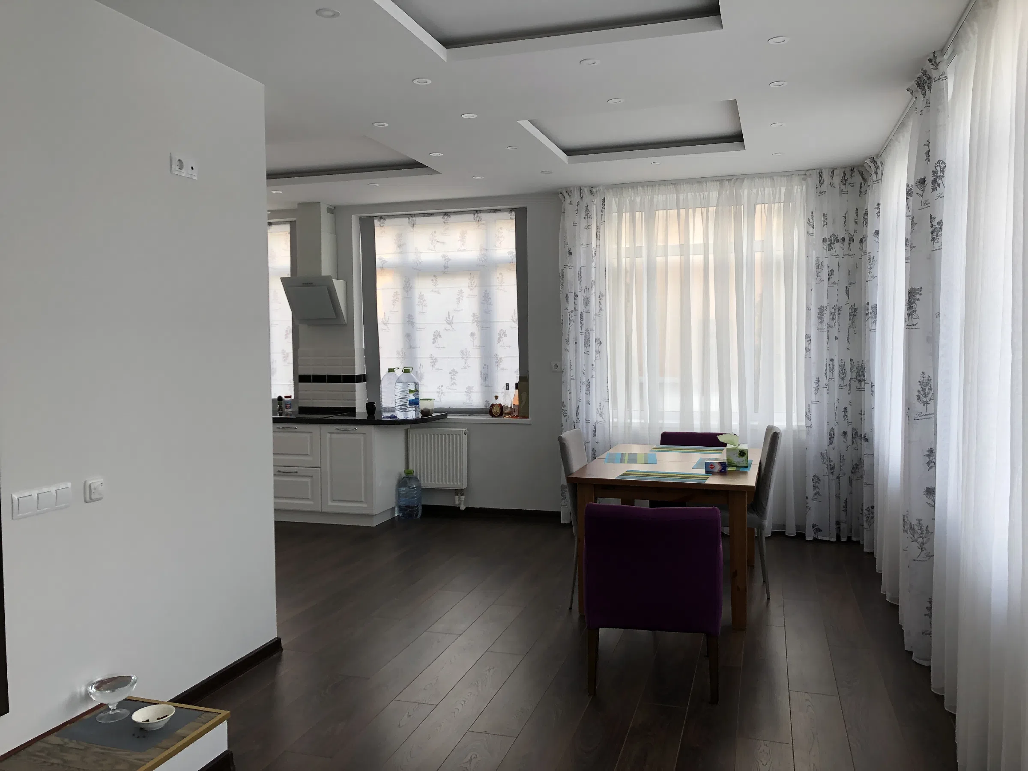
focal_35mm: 28
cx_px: 514
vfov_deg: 49.7
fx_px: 832
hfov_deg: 63.4
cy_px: 386
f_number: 1.8
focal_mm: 4
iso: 64
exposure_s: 1/120
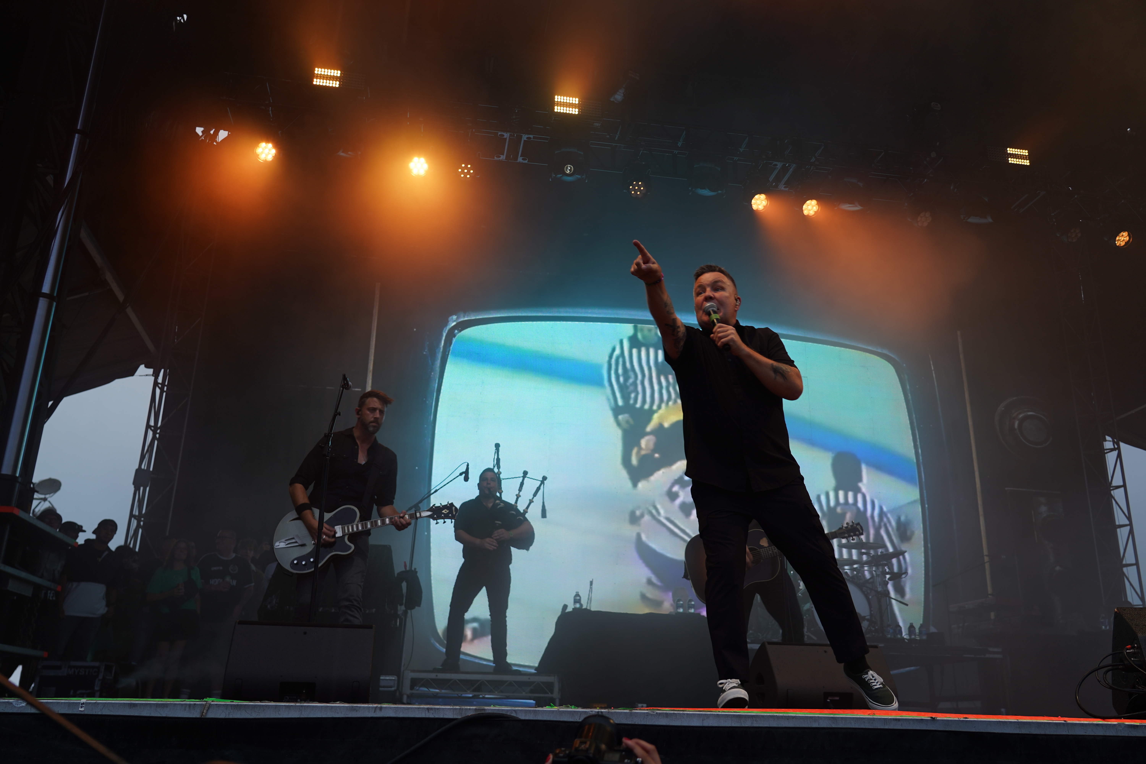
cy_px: 382
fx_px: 955
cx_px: 573
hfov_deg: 61.9
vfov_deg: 43.6
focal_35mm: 30
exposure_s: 1/60
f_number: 4
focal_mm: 30
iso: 100
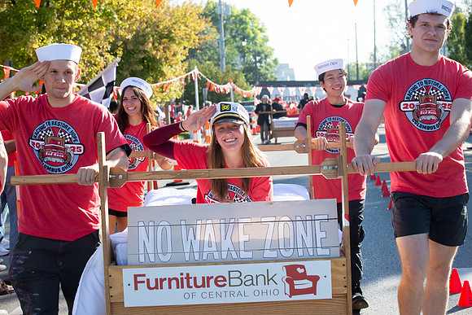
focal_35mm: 70
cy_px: 158
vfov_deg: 19.5
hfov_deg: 28.8
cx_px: 236
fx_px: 918
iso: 200
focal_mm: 70
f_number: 7.1
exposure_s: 1/250
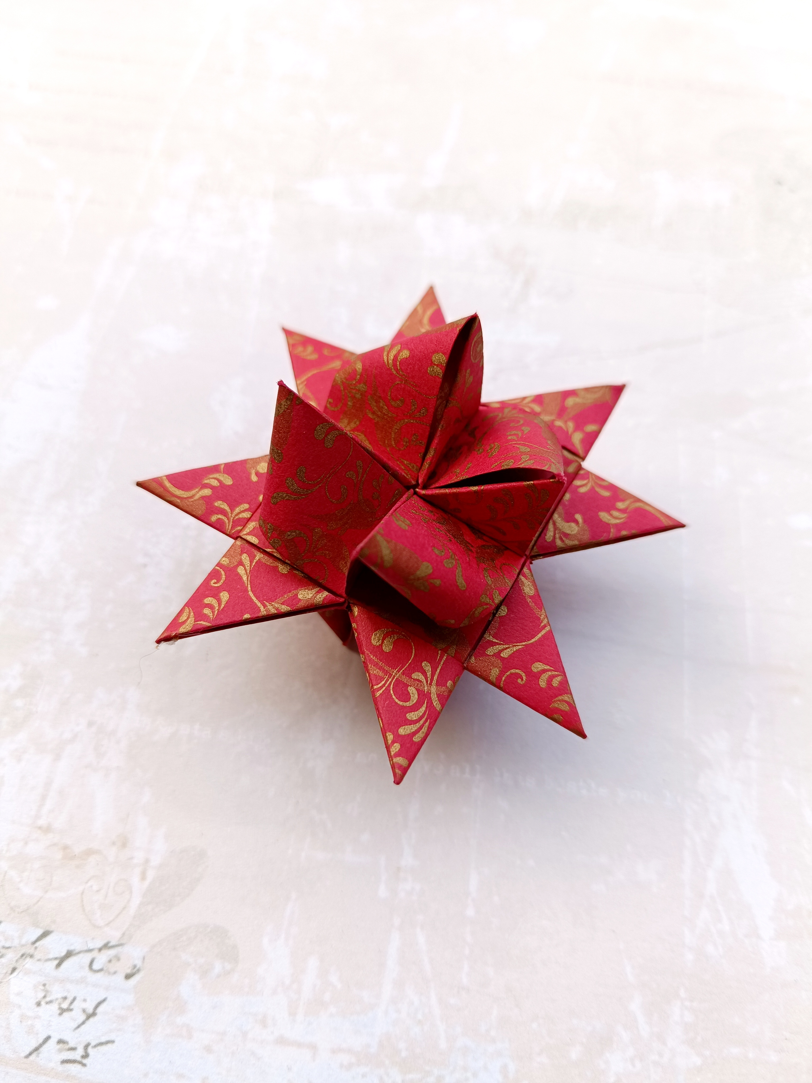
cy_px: 542
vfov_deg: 71.6
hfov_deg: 56.8
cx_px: 406
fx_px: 751
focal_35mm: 24
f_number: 1.88
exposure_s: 1/101
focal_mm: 5.59
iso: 83
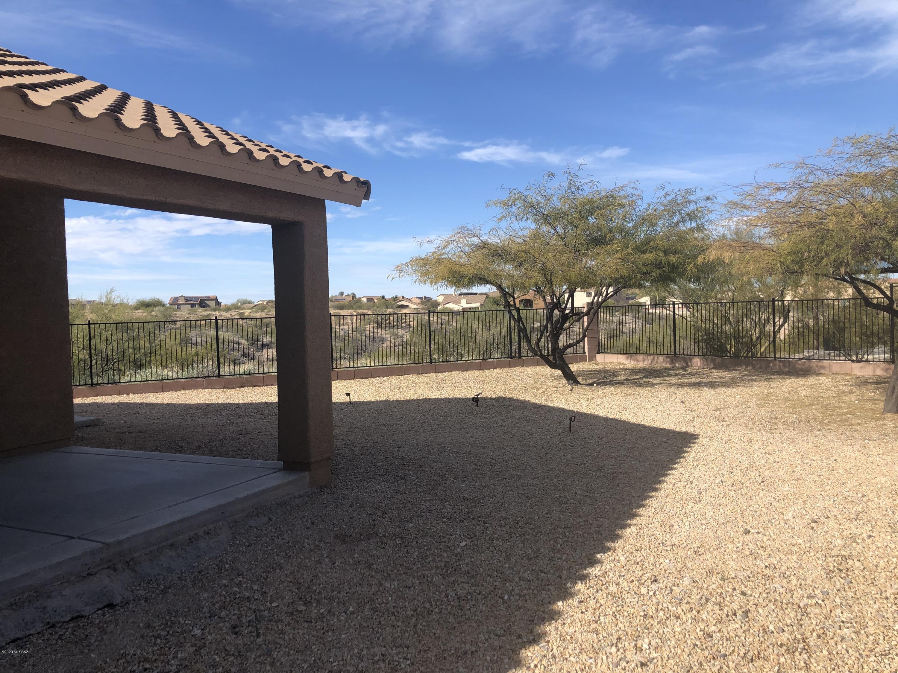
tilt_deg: -2.7
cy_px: 336
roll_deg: +0.5
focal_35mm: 28
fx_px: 726
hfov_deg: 63.4
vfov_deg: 49.7
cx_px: 449
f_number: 1.8
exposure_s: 1/1919
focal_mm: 3.99
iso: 20
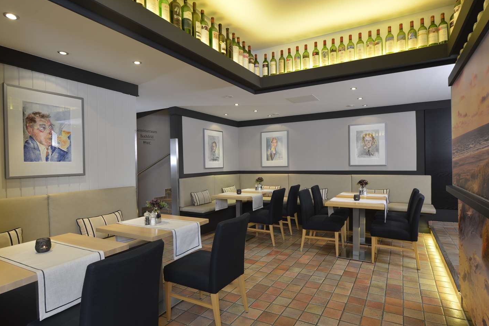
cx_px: 250
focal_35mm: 20
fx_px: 272
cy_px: 168
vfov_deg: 62.0
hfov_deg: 83.9
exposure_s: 1/5
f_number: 10
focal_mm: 19
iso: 320
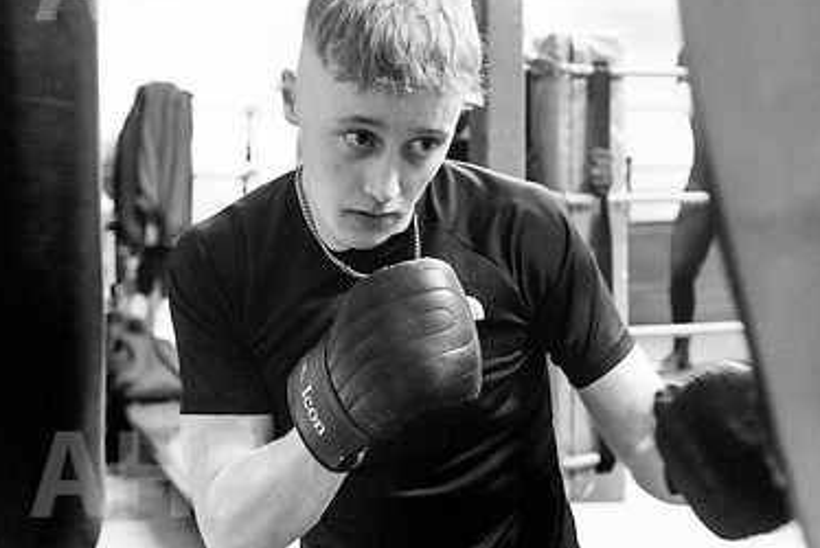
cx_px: 429
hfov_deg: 32.4
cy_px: 150
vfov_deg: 21.8
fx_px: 1413
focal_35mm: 62
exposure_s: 1/250
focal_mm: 32
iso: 2000
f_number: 2.8
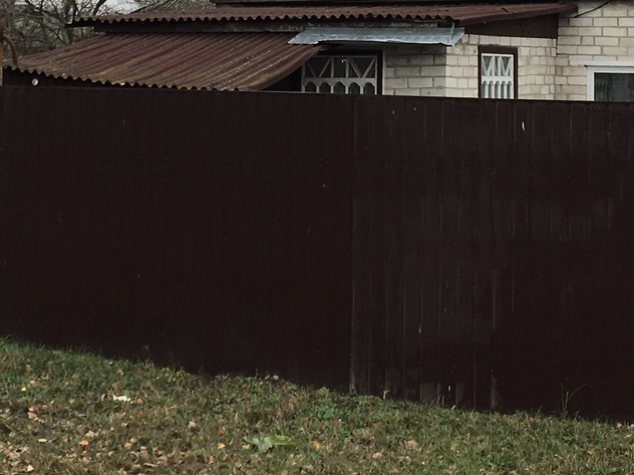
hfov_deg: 20.8
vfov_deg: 15.5
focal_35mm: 94
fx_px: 1722
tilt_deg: +4.7
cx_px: 246
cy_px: 11
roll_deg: -0.6
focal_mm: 4.15
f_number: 2.2
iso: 25
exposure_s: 1/359
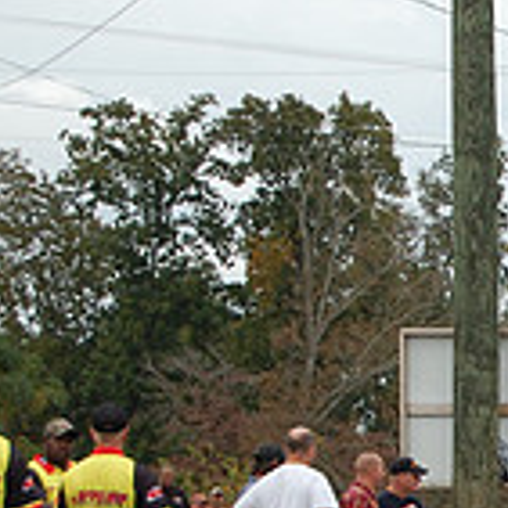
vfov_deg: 6.0
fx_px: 4794
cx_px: 894
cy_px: 576
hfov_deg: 6.0
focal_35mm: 289
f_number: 5.6
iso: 400
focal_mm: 55
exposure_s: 1/640
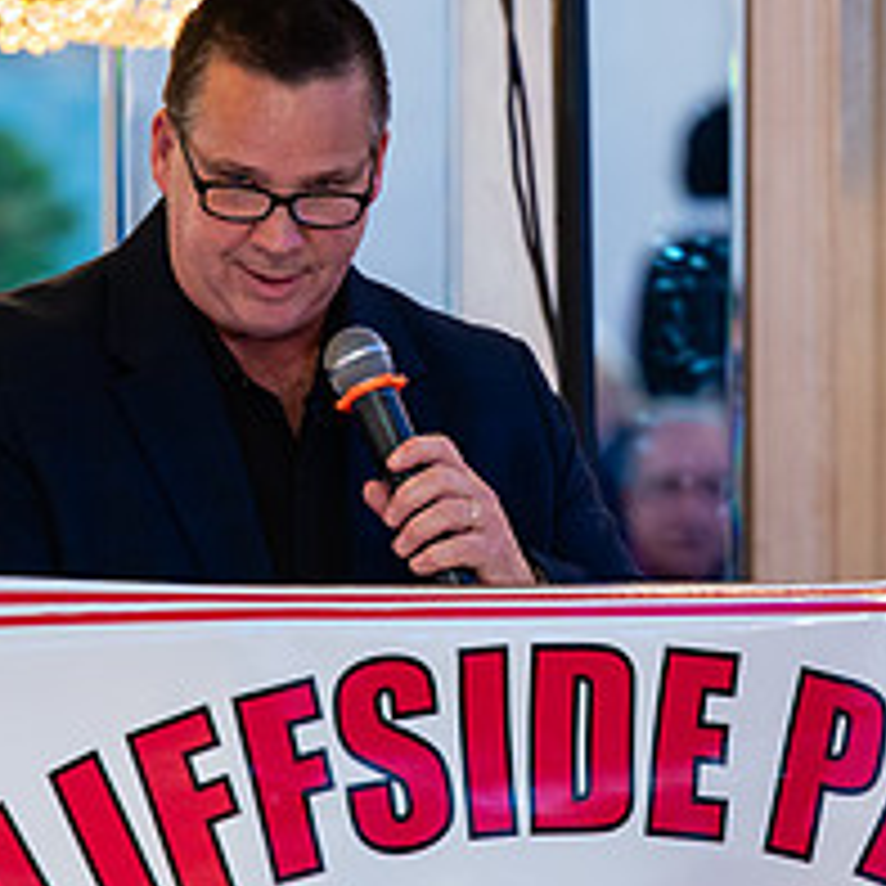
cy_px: 621
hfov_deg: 5.0
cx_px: 540
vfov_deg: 5.0
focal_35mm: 352
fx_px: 10193
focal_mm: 135
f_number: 3.2
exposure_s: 1/125
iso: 1250
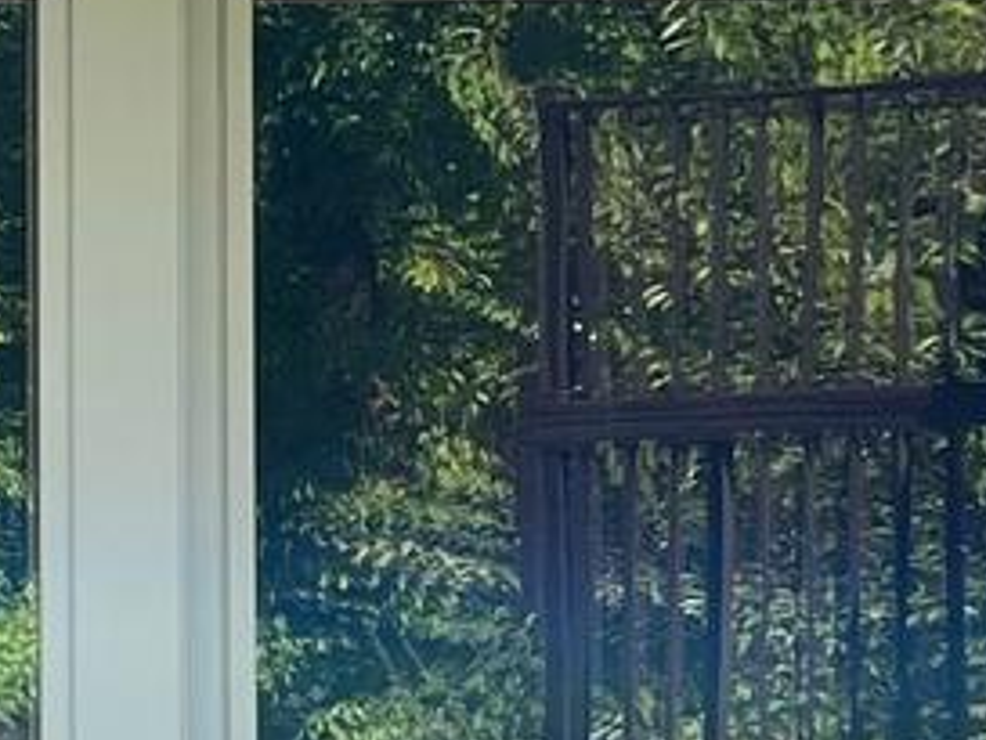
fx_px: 5557
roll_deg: +0.7
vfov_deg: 7.6
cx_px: -690
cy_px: 754
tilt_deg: -1.4
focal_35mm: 195
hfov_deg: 9.7
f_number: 1.5
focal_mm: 5.7
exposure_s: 1/748
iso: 50
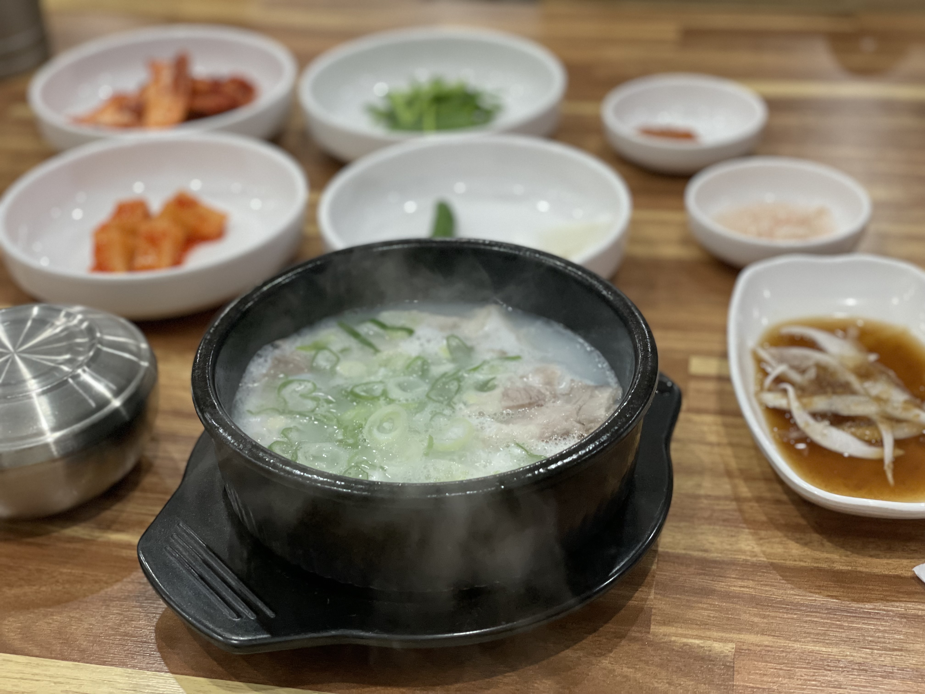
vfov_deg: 28.0
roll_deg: +1.3
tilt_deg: -34.5
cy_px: 347
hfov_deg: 36.8
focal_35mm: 52
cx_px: 462
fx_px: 1390
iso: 250
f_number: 2
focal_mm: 6
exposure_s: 1/120
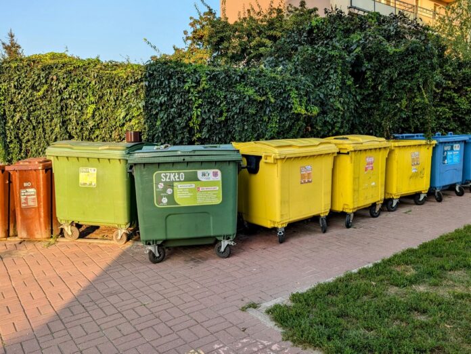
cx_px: 236
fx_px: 327
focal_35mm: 24
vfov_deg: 56.8
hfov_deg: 71.6
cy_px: 177
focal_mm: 6.9
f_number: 1.68
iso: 20
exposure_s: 1/353
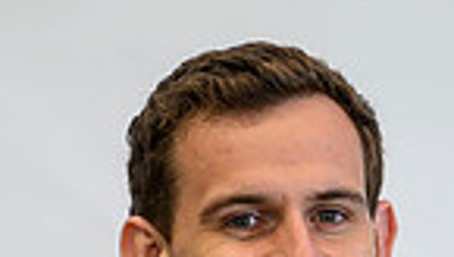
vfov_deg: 1.9
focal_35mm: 648
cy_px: 611
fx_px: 7811
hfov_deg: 3.3
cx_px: 279
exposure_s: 1/250
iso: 400
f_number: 4
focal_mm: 200
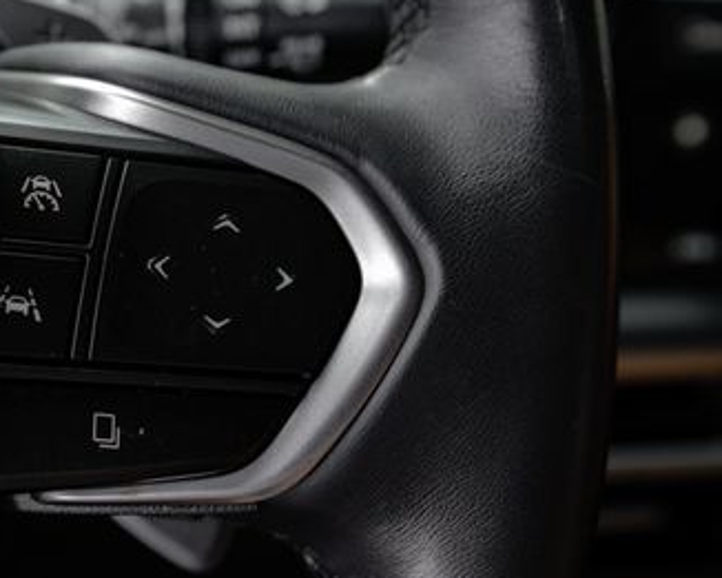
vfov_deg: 21.9
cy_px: 269
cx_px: 49
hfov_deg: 26.1
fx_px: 1496
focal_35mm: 70
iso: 500
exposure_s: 1/200
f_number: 5
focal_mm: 38
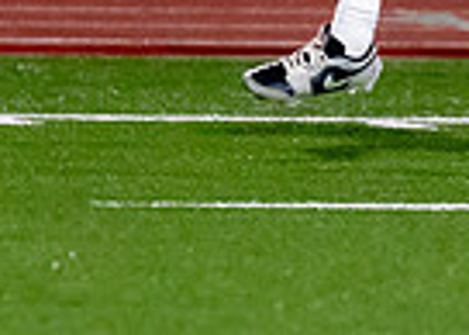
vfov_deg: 0.8
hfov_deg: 1.2
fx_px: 23272
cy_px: -243
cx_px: 355
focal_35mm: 1748
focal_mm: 200
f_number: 2.8
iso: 3200
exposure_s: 1/1250
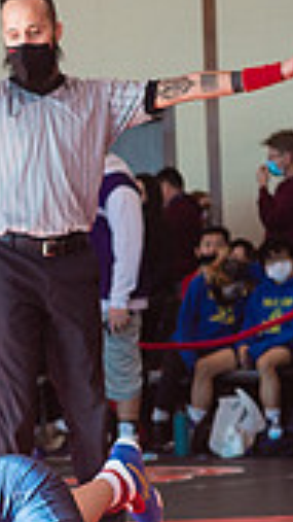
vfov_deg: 11.6
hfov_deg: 6.5
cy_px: 530
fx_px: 2543
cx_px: -220
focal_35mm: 184
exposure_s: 1/400
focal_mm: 35
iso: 400
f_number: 3.2
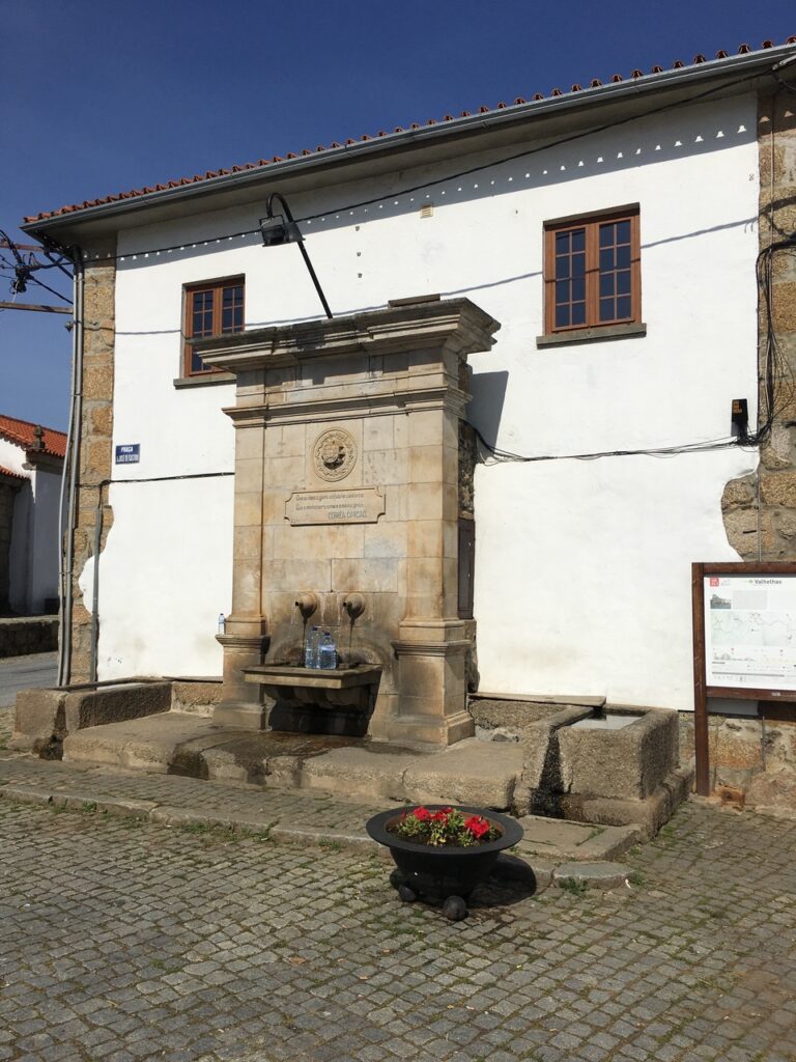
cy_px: 531
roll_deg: -1.4
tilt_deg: +5.6
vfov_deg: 61.7
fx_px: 889
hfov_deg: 48.2
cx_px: 398
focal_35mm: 29
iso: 25
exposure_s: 1/4808
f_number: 2.2
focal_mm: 4.15
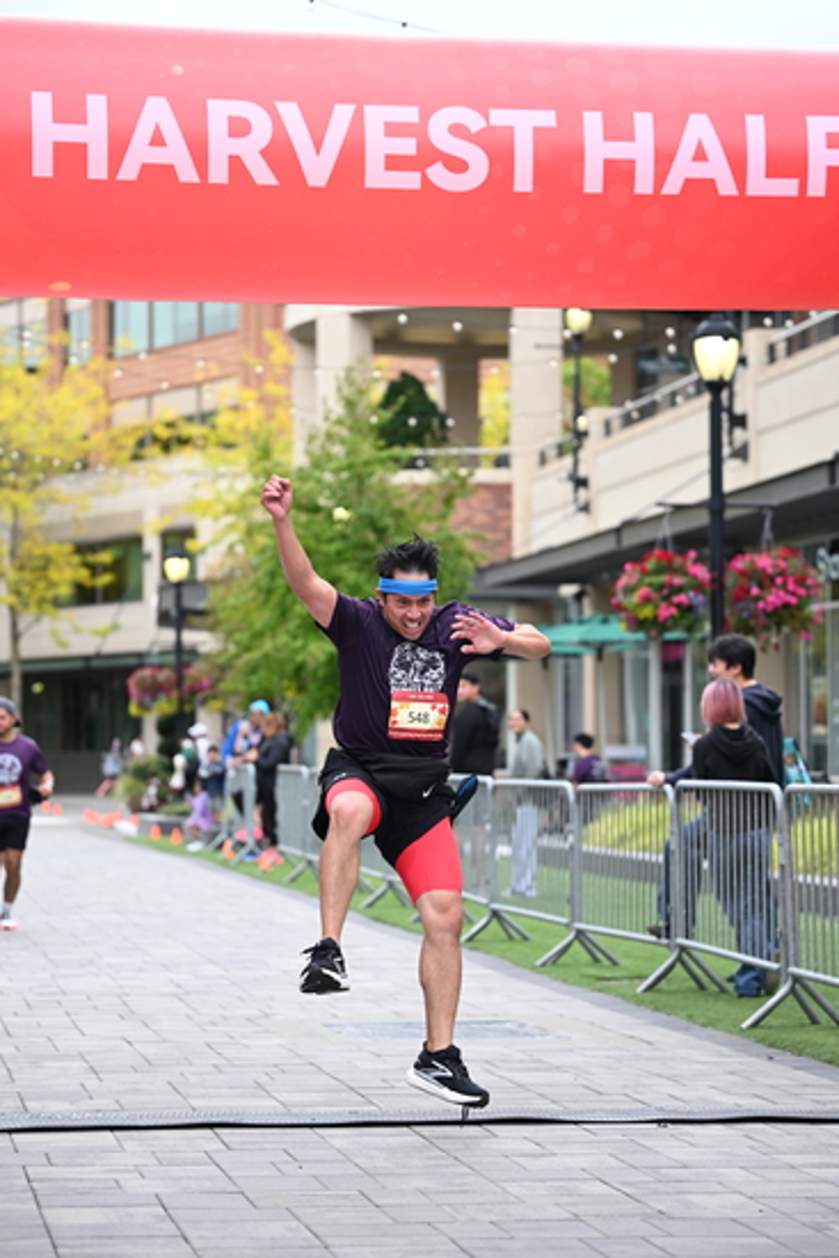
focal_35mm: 88
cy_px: 629
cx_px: 420
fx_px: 3074
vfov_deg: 23.1
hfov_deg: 15.5
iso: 640
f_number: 2.8
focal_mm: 88
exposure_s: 1/2000
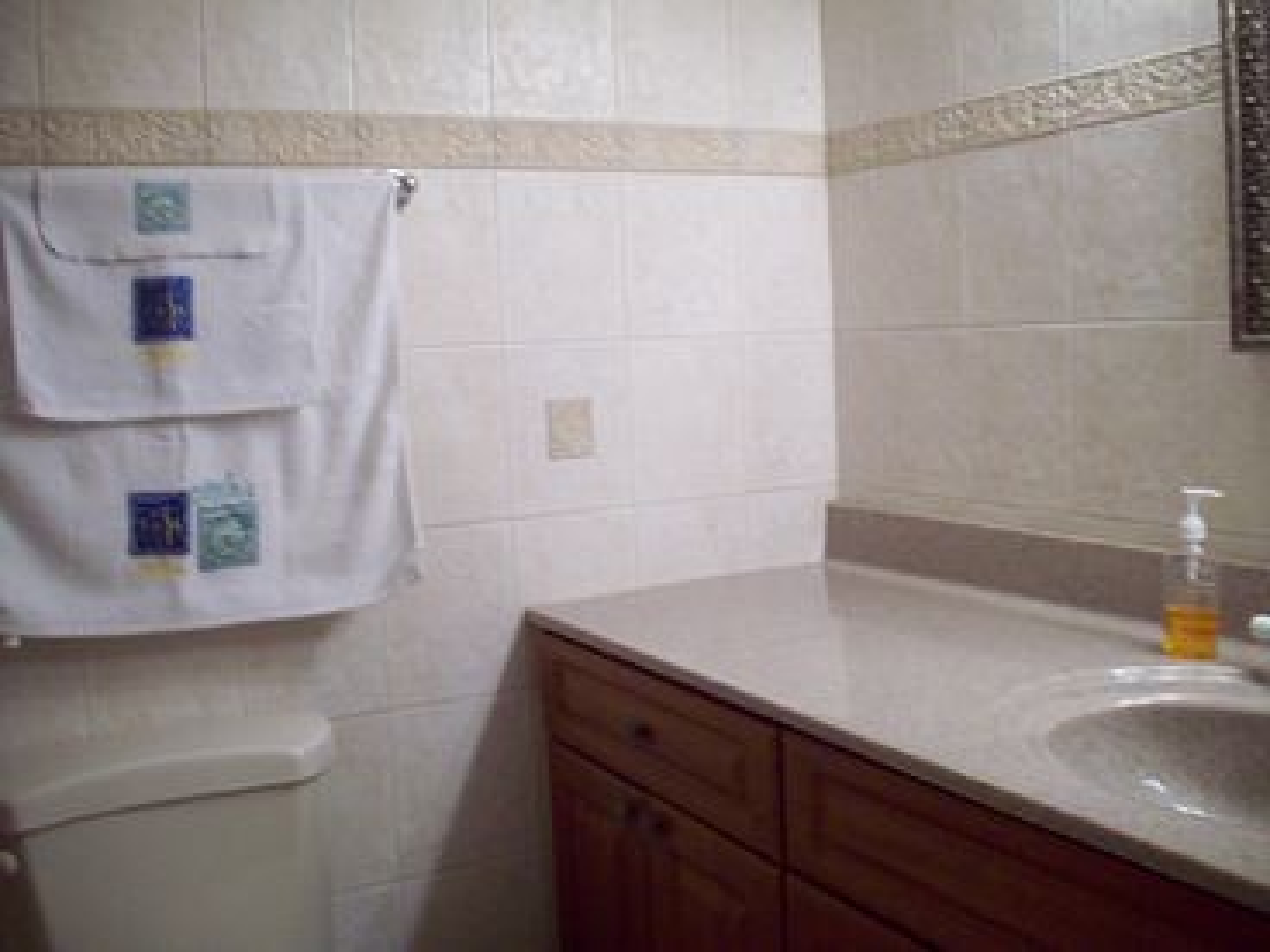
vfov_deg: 38.7
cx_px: 635
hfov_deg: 50.1
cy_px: 476
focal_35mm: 37
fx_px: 1357
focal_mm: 6.2
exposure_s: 1/31.8
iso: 160
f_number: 2.8
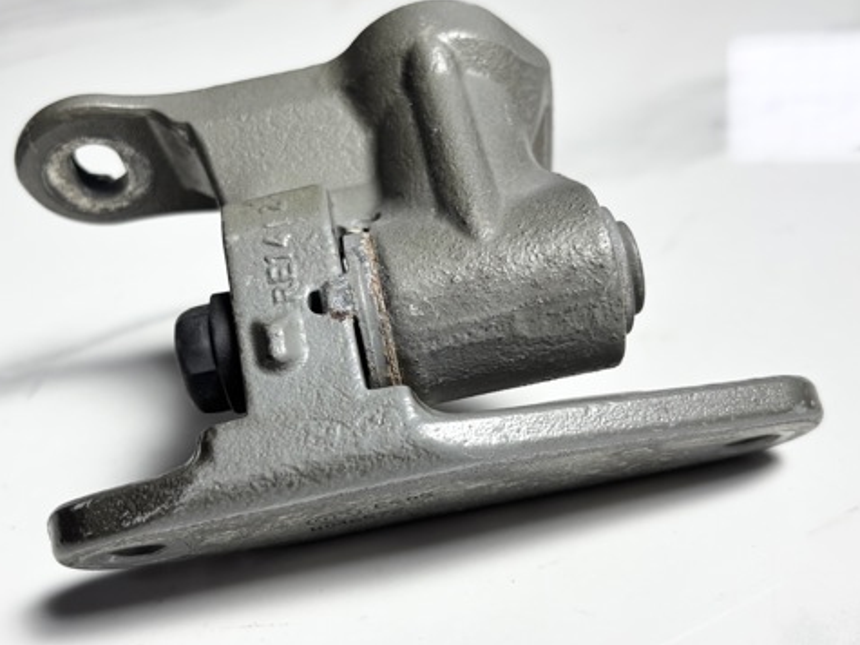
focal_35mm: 35
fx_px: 869
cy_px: 342
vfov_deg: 40.7
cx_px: 360
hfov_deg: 52.4
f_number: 1.6
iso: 100
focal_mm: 5.96
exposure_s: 1/100
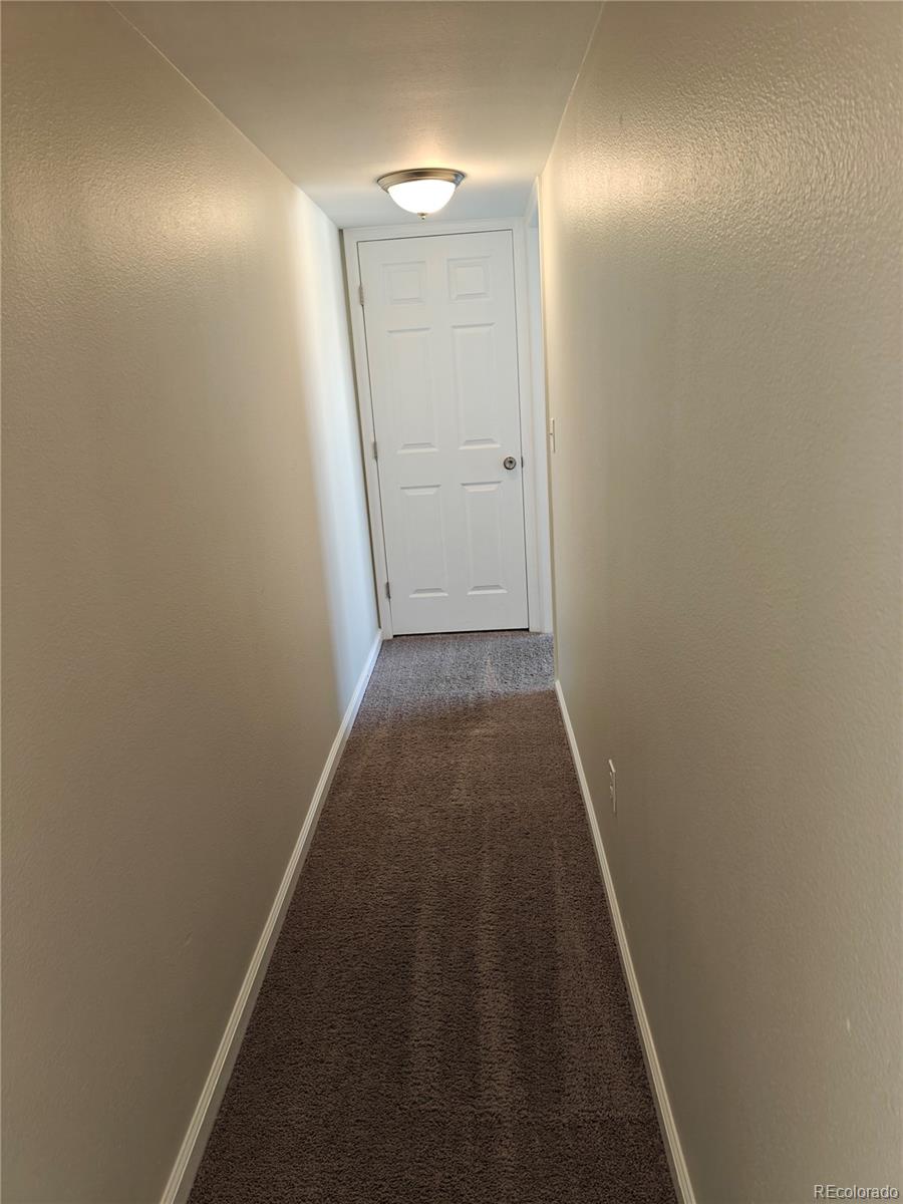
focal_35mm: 24
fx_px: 835
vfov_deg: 71.6
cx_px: 452
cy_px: 602
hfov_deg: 56.8
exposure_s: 1/60
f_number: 1.8
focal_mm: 5.59
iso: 500
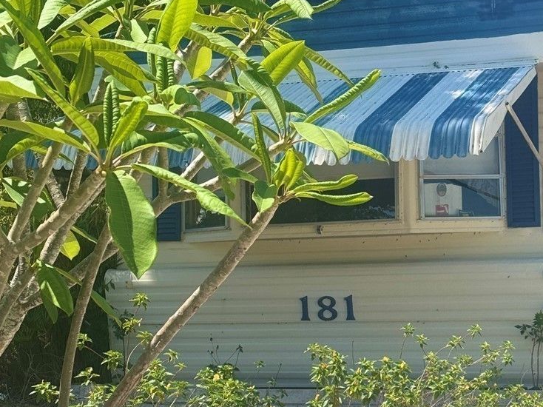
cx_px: 343
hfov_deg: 28.9
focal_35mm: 67
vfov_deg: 21.9
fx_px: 1051
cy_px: 184
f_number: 1.78
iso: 64
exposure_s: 1/4310
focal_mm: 6.76
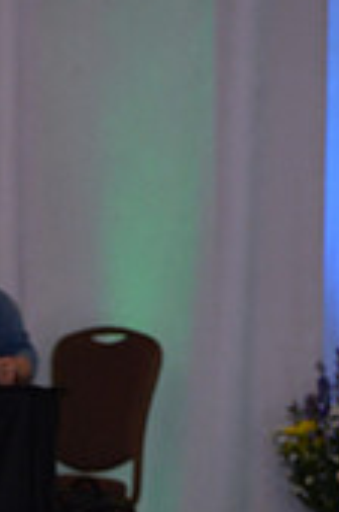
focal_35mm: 618
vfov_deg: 3.3
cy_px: 770
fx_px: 8765
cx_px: -101
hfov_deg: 2.2
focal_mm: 180
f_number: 5.6
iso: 2000
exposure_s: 1/250
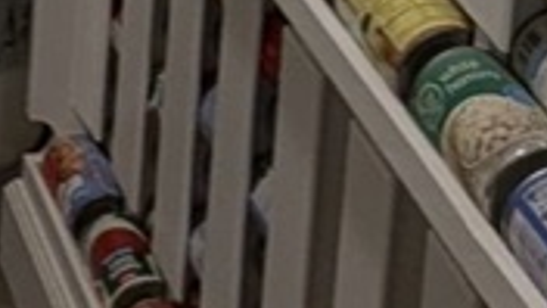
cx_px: -329
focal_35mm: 129
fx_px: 1871
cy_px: -837
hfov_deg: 15.1
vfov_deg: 7.4
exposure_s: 1/30
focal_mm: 1.95
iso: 49
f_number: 2.2
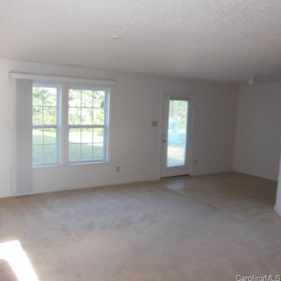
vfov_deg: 54.0
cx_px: 113
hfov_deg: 53.7
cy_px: 141
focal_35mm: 30
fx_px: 276
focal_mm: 4.5
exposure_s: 1/50
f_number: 3.5
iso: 125
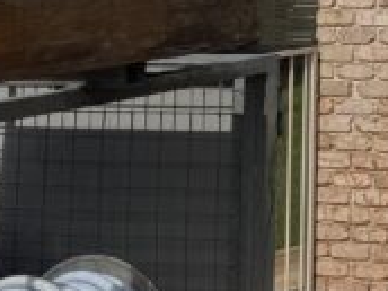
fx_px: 1603
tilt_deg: +5.1
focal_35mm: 143
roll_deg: +0.3
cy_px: -264
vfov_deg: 9.7
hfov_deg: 10.6
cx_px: 1087
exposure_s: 1/12346
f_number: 1.78
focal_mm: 6.76
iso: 64
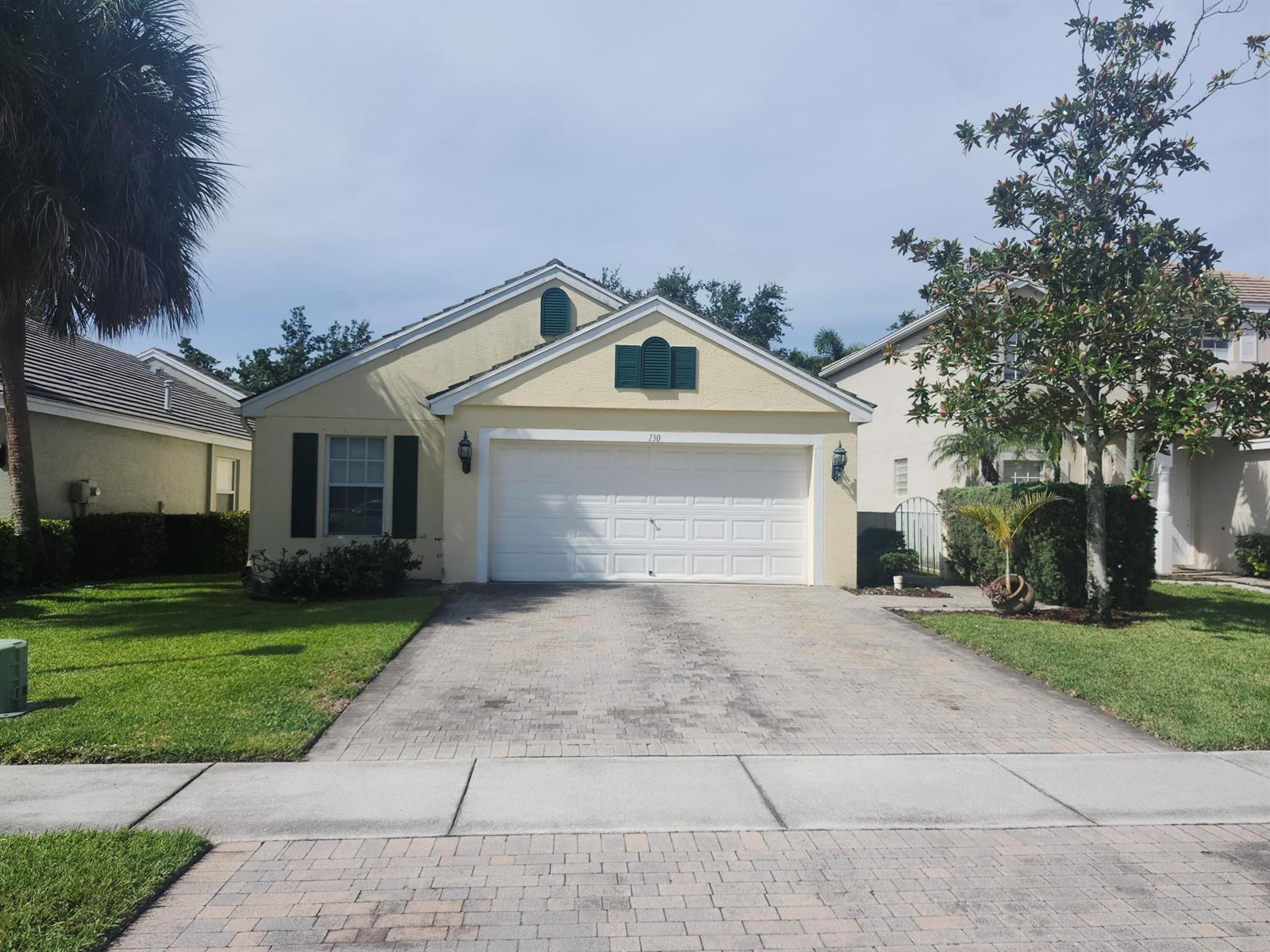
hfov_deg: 73.9
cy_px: 476
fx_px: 844
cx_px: 635
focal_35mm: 23
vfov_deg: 58.9
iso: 25
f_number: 1.8
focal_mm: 5.54
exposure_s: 1/2671
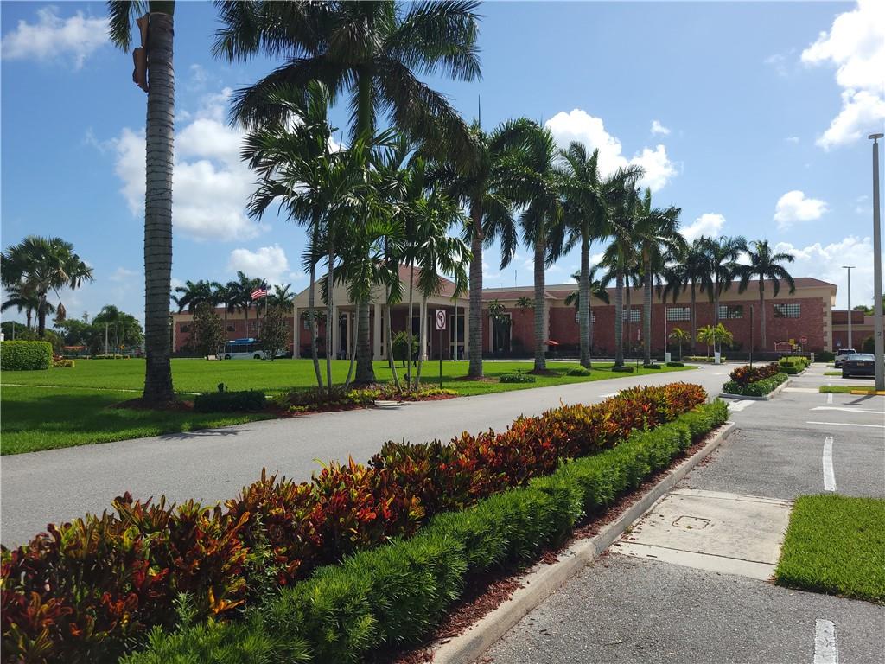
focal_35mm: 26
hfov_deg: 67.3
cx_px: 442
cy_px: 332
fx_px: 665
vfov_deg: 53.1
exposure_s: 1/2440
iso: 40
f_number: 1.8
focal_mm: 5.4
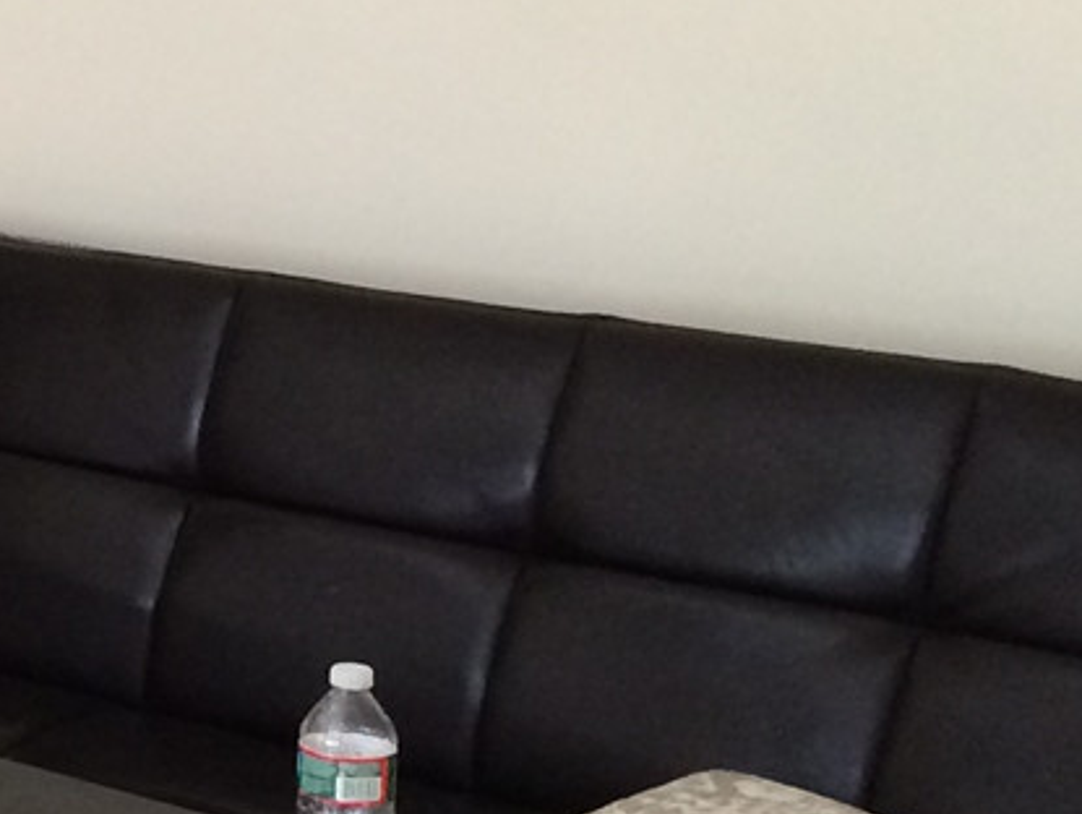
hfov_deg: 13.2
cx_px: -1032
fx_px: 4067
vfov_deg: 11.4
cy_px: 331
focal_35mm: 130
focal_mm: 4.12
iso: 64
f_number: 2.2
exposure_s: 1/30
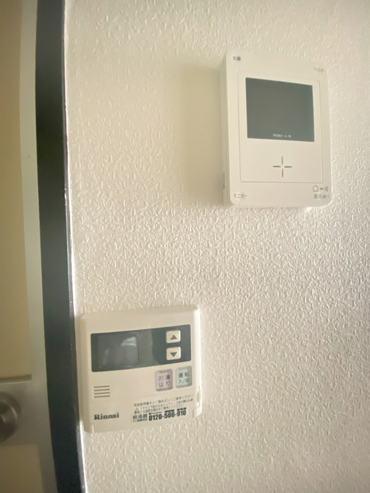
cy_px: 246
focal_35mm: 13
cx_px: 185
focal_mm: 1.54
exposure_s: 1/18
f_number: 2.4
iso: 2000
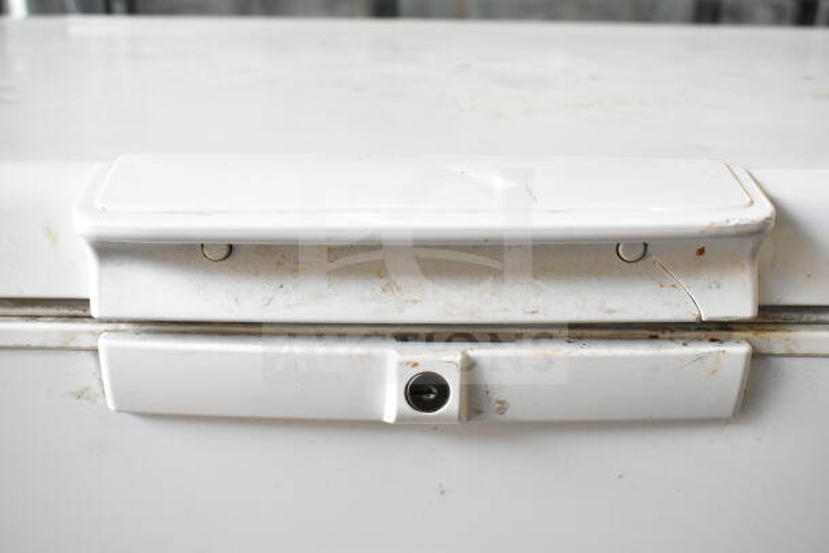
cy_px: 276
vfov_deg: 35.5
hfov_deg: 51.3
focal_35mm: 38
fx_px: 864
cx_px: 414
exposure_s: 1/125
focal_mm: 25
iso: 1600
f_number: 5.6
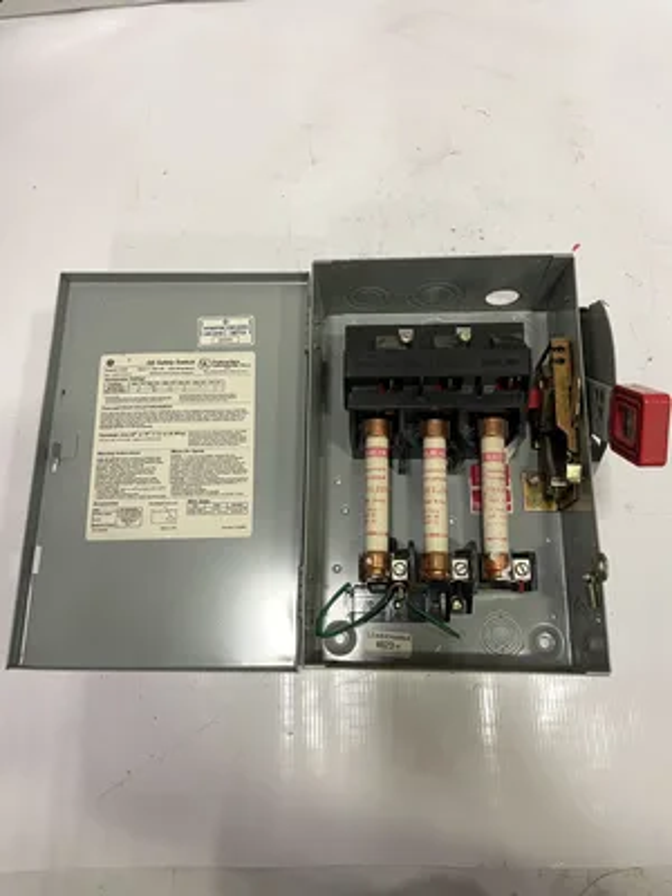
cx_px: 336
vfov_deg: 67.3
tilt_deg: -74.6
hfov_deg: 53.1
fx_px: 673
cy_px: 448
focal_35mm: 26
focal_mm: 4.2
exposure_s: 1/60
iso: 125
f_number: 1.6
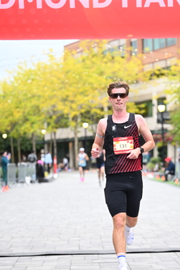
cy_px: 183
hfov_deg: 12.3
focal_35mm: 111
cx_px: 124
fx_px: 833
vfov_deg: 18.4
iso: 1600
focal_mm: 76
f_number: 2.8
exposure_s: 1/1250
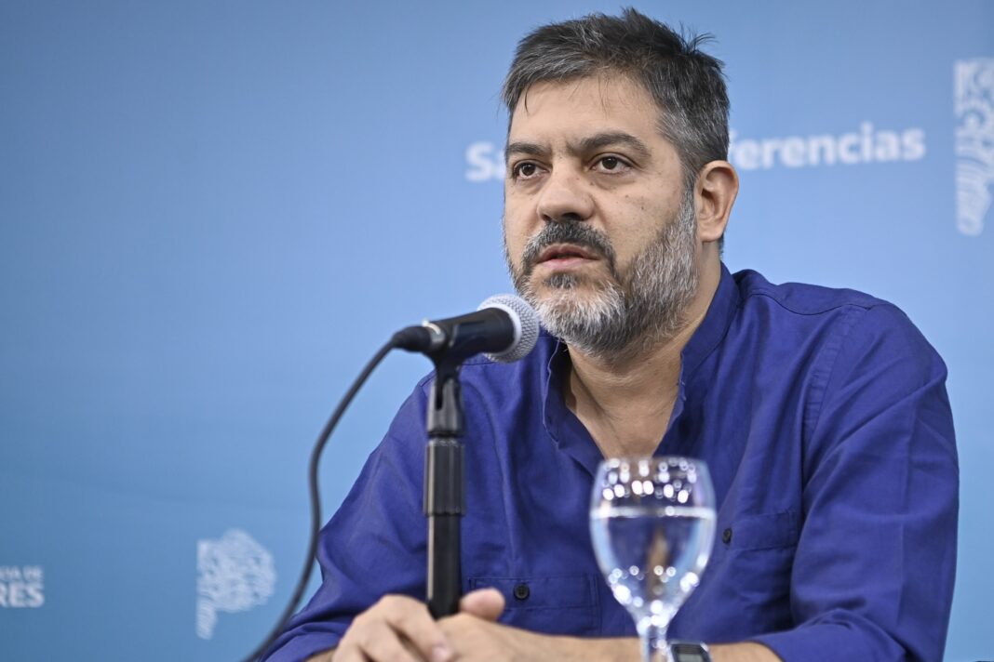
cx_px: 497
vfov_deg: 19.5
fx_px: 1933
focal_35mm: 70
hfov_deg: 28.8
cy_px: 331
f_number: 3.2
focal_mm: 70
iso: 800
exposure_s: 1/200
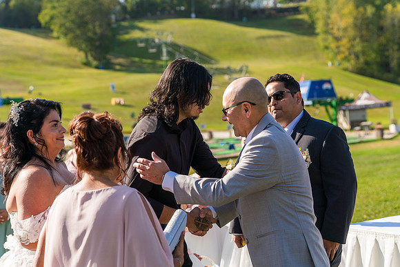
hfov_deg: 29.2
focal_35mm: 69
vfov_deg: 19.7
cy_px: 134
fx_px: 767
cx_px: 200
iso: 250
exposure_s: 1/1250
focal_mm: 69
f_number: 4
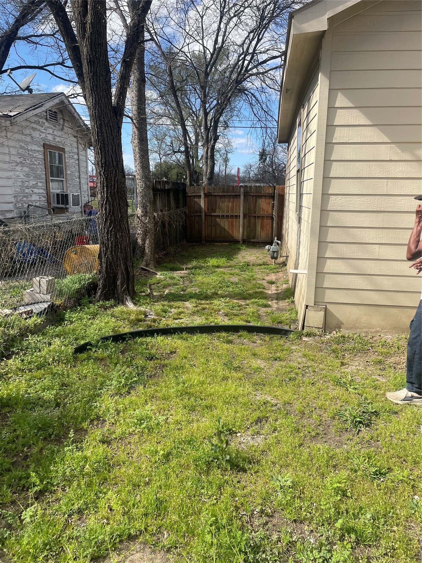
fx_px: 423
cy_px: 282
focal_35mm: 26
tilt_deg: -12.7
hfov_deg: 53.1
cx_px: 211
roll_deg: -0.9
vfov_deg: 67.3
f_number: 1.6
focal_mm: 4.2
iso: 32
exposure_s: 1/1984
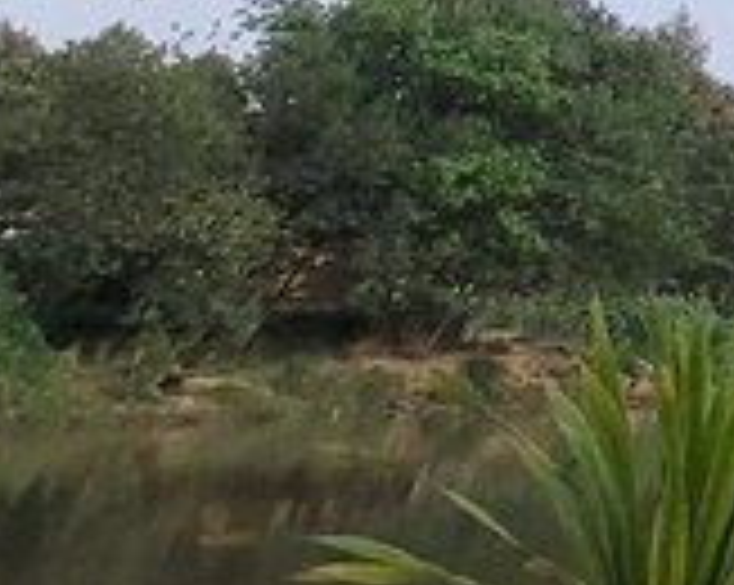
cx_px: 1905
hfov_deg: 13.7
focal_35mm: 78
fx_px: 1692
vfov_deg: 15.9
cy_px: -549
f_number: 2.2
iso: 320
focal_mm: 2.2
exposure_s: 1/32
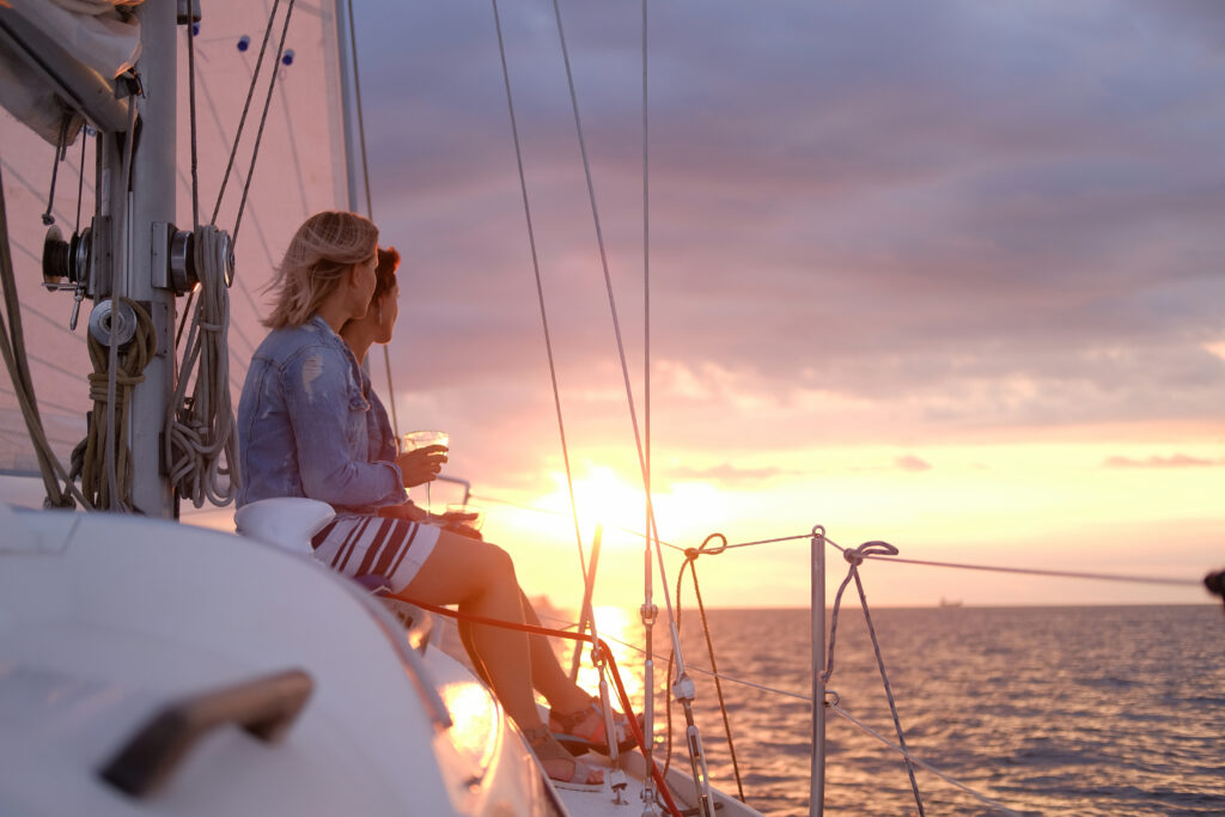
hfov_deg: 37.5
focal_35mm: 53
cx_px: 612
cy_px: 408
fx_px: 1804
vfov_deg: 25.5
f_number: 2
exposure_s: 1/800
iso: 250
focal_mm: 35
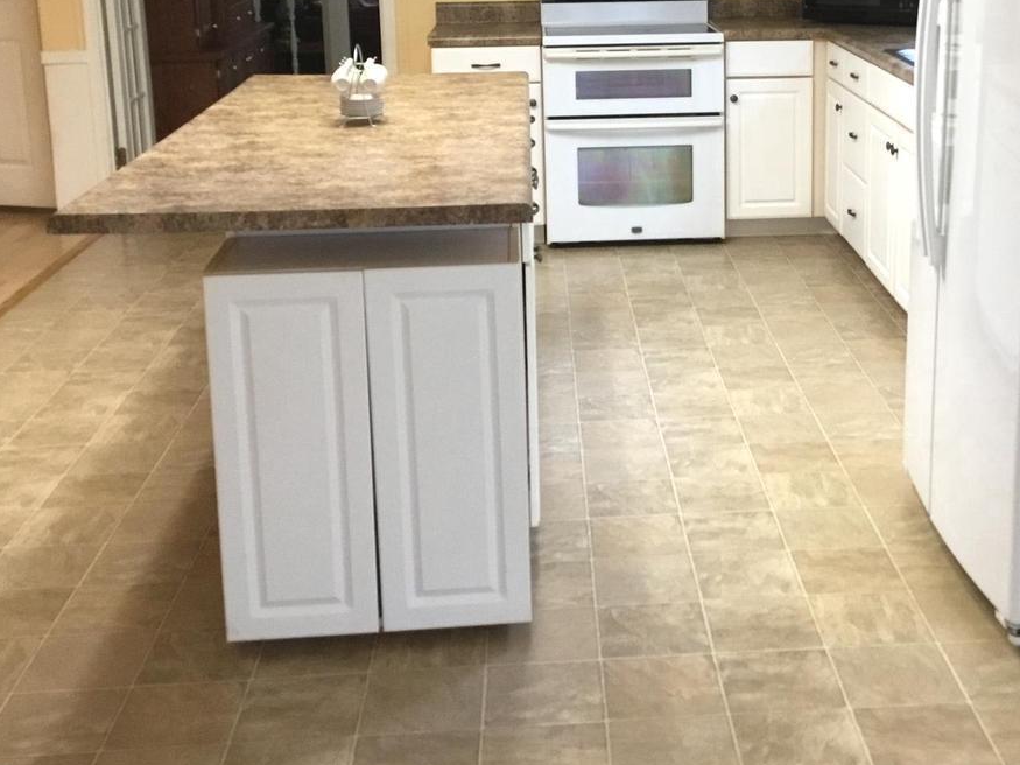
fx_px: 1503
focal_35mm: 51
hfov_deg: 37.2
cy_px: 213
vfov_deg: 28.2
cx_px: 647
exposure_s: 1/30
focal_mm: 3.3
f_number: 2.4
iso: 125
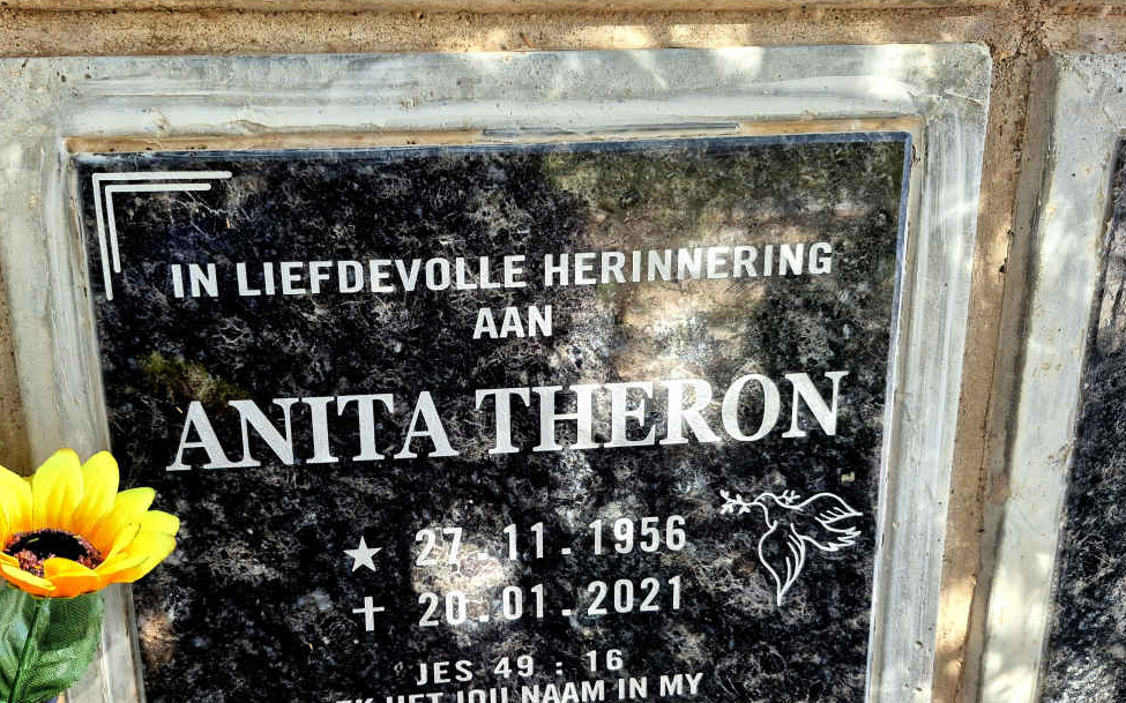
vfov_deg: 41.4
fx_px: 920
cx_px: 494
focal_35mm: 30
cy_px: 450
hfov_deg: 62.7
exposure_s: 1/180
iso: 125
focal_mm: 5.4
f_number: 1.8
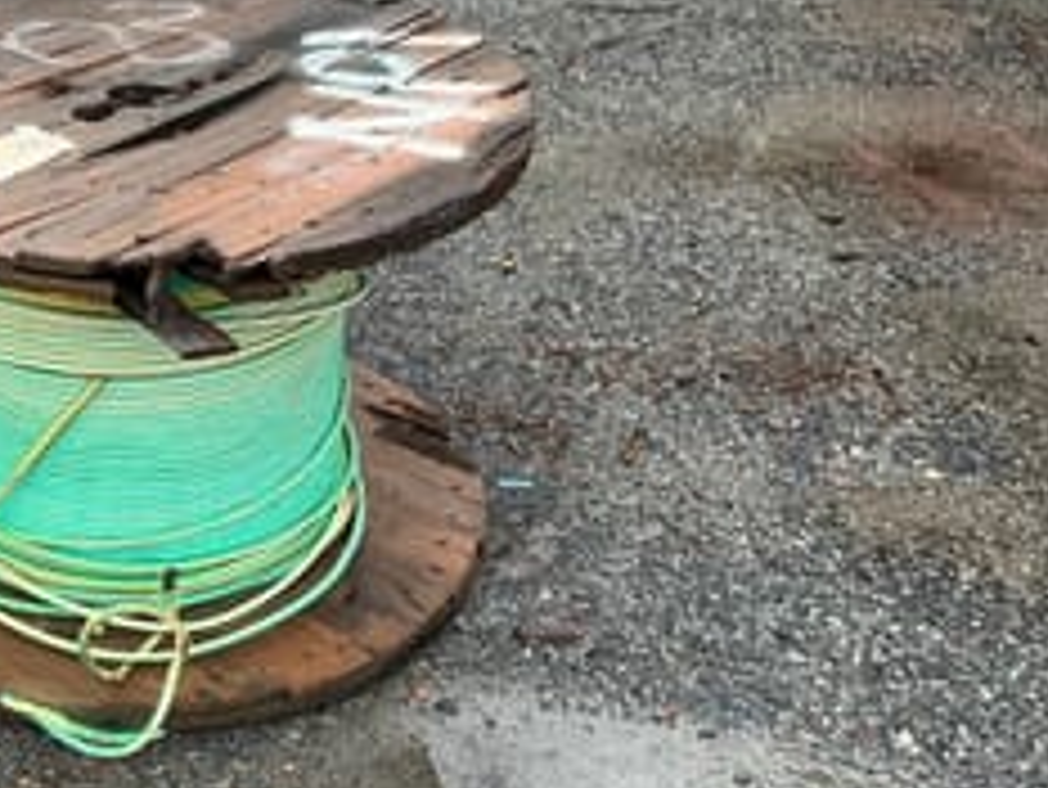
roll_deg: -2.2
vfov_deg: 24.4
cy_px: 394
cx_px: 130
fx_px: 1817
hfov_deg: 30.9
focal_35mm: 60
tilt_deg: -32.6
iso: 20
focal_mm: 3
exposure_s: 1/122
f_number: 1.8
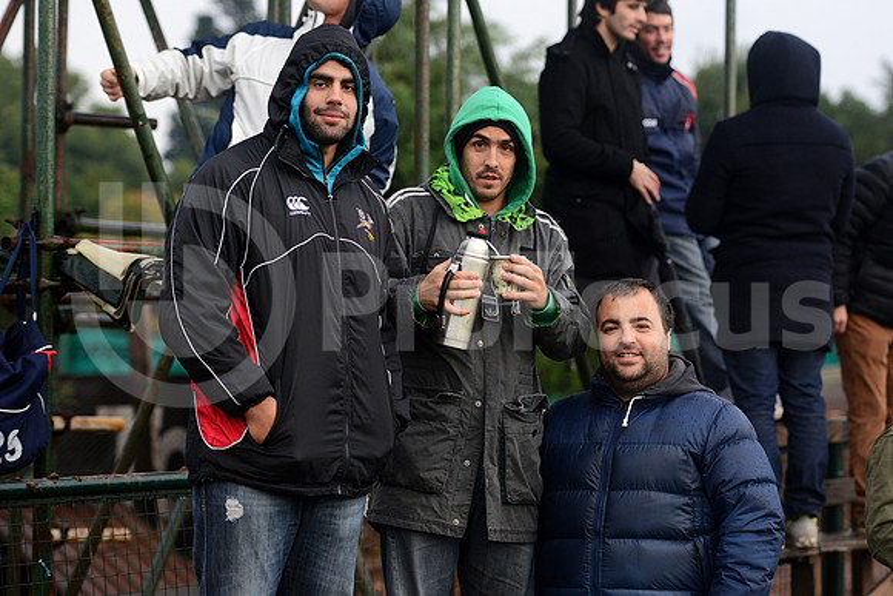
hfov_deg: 20.8
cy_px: 298
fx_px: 2431
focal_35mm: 98
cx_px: 446
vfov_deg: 14.0
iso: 1000
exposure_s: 1/400
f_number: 2.8
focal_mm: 98
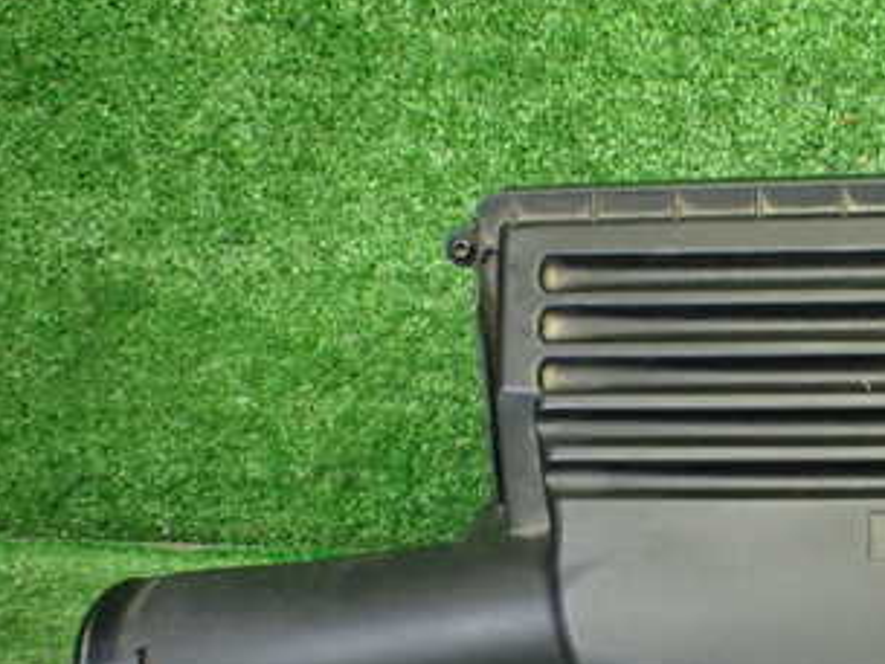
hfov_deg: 31.1
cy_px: 499
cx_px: 812
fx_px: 1509
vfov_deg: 24.6
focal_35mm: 59
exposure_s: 1/125
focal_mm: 5.4
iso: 800
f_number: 2.3
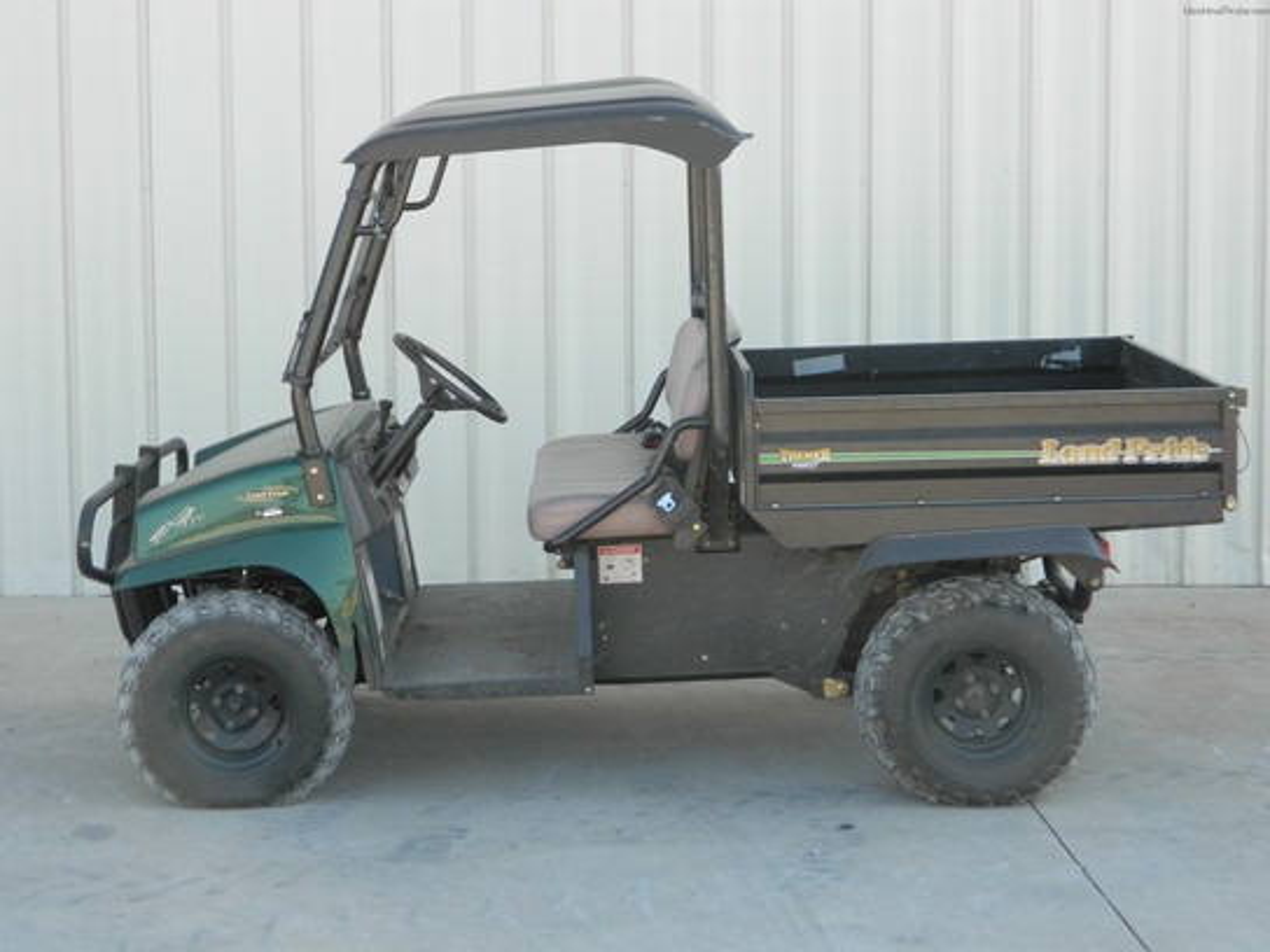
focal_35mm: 70
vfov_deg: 21.0
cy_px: 476
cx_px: 635
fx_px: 2568
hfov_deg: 27.8
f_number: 4
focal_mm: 12.6
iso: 80
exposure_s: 1/100
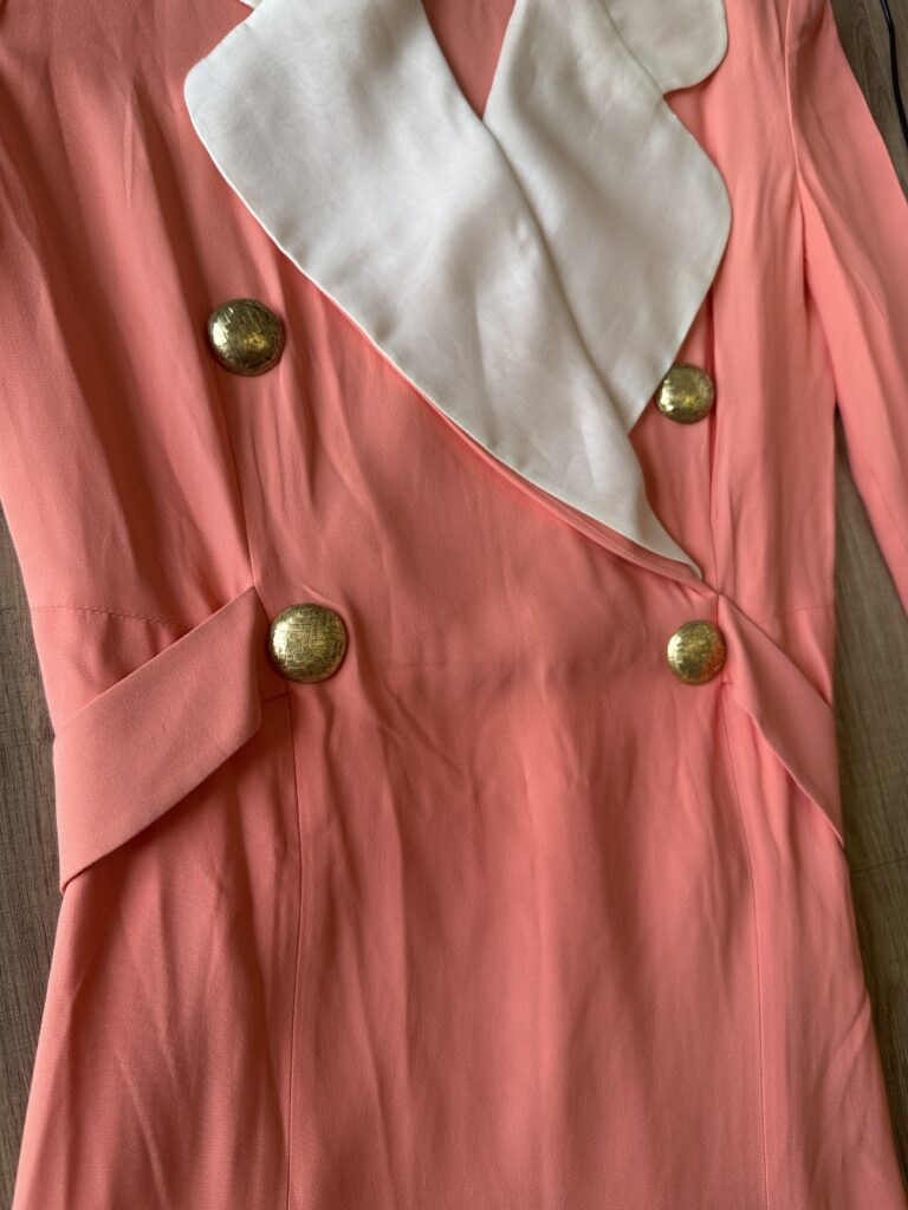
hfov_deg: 56.8
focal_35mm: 24
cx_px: 454
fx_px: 839
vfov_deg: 71.6
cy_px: 605
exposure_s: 1/225
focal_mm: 6.76
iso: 64
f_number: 1.78
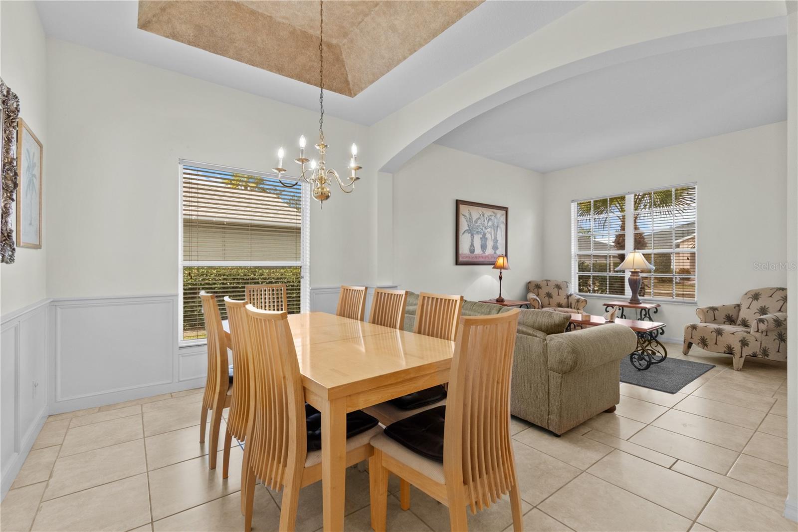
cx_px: 399
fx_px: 332
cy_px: 266
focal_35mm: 15
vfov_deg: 77.3
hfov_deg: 100.4
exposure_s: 1/25
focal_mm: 10
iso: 800
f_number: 7.1
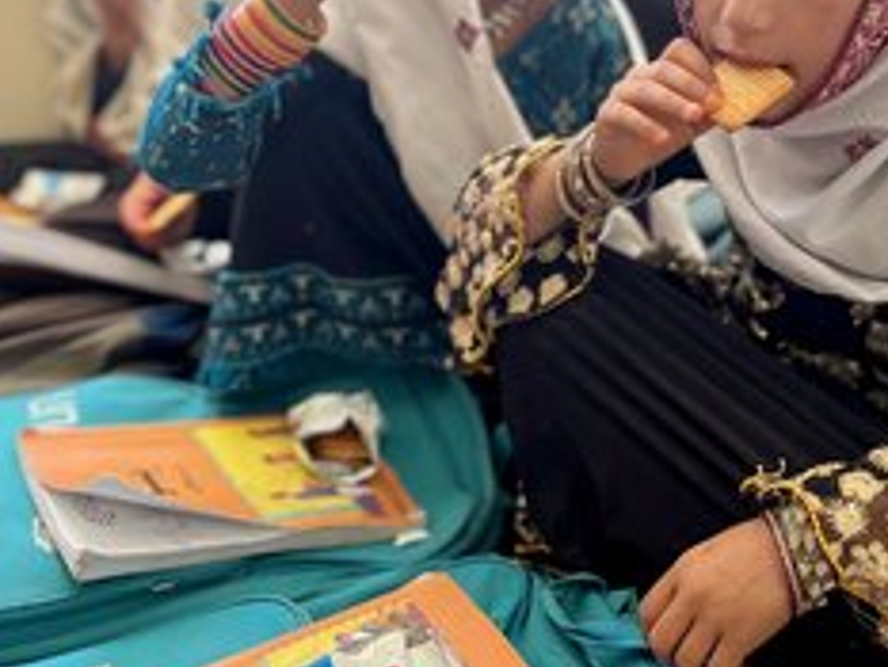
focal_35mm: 49
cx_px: 591
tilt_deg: -17.7
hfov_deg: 38.5
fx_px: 1258
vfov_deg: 29.2
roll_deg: +0.2
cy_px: 164
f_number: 1.5
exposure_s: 1/106
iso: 125
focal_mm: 5.7
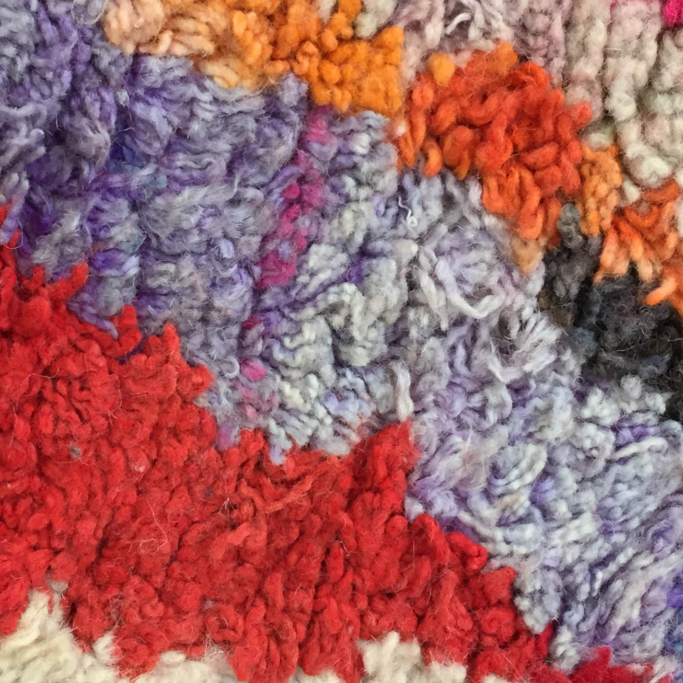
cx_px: 366
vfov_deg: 26.5
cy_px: 157
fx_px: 1429
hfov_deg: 26.9
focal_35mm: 64
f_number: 2.2
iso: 160
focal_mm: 4.15
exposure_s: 1/33
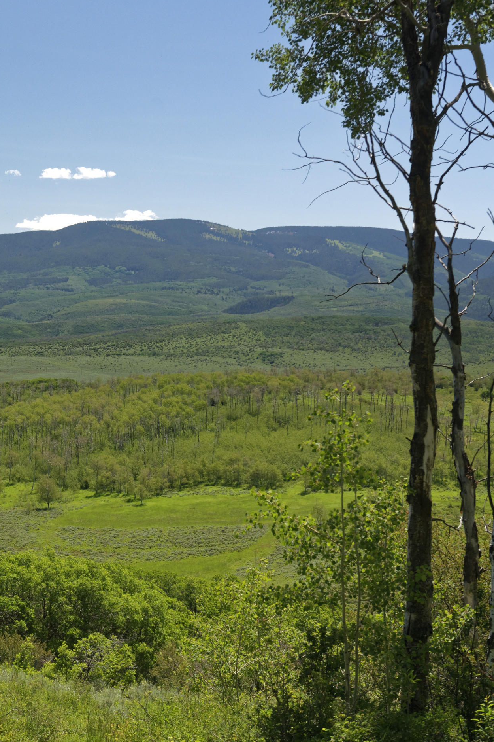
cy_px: 353
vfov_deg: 28.1
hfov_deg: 18.5
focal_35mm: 72
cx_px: 9
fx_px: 1482
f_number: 7.1
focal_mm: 45
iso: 320
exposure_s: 1/640
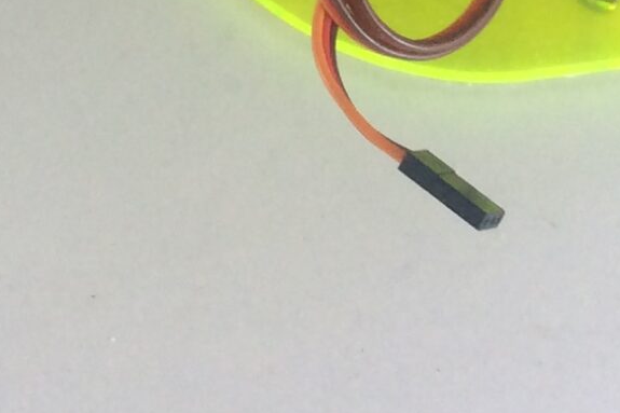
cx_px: 182
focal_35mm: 148
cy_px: -563
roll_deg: -3.9
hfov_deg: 13.8
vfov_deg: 8.5
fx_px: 2548
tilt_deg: -43.1
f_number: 2.4
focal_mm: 3.3
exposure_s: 1/120
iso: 50
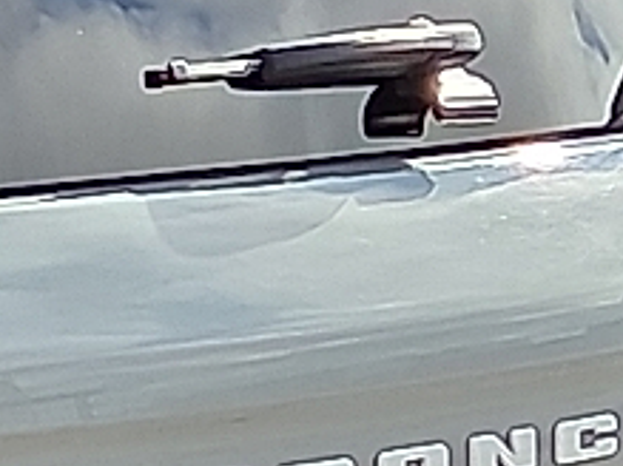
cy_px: 577
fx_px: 5792
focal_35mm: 322
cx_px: -1141
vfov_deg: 4.6
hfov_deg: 5.8
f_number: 1.8
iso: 25
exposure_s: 1/1429
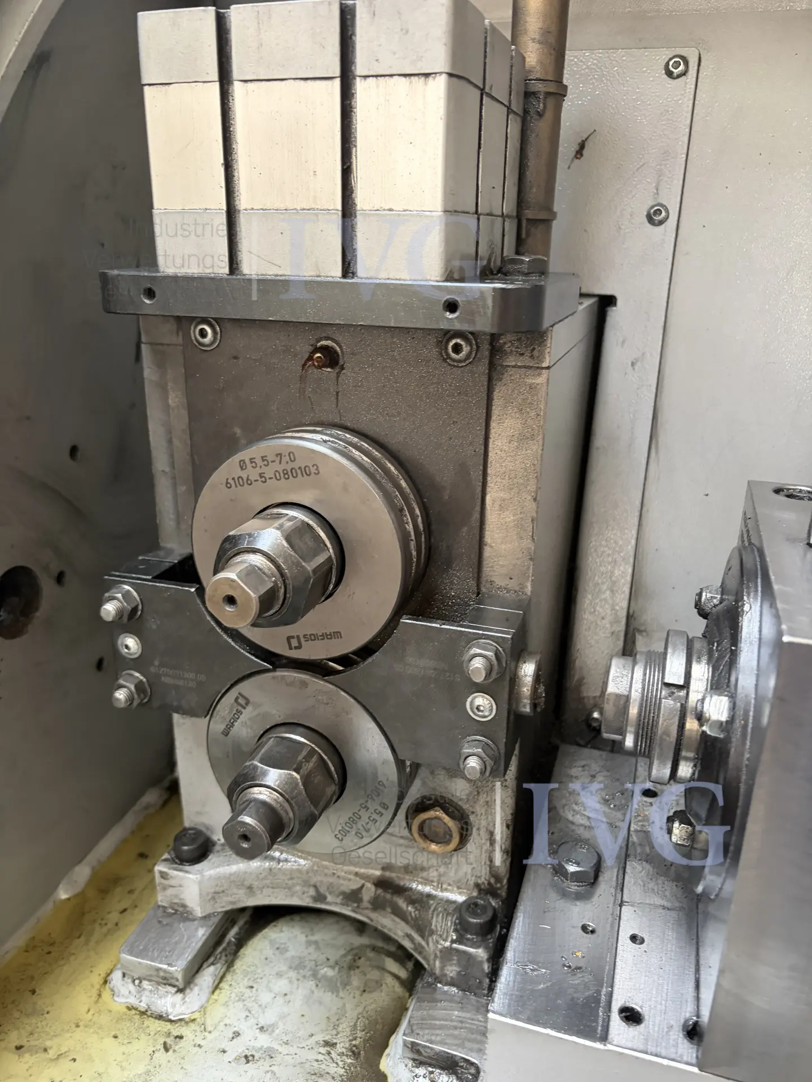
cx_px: 406
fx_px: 813
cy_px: 541
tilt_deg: -20.9
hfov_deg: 53.1
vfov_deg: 67.3
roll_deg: +0.7
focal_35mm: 26
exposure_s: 1/60
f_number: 1.6
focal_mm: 5.96
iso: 250
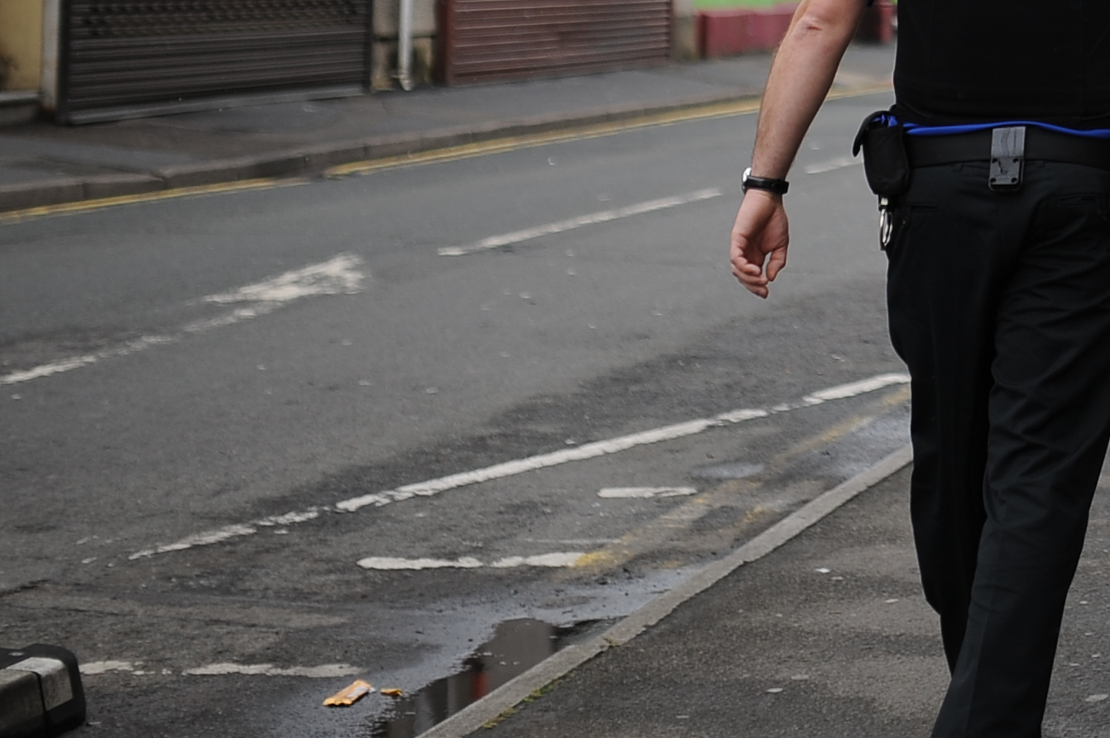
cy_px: -250
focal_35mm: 111
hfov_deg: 17.1
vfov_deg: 11.9
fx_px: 3420
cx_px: 1538
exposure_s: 1/2000
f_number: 1.4
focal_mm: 35
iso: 200
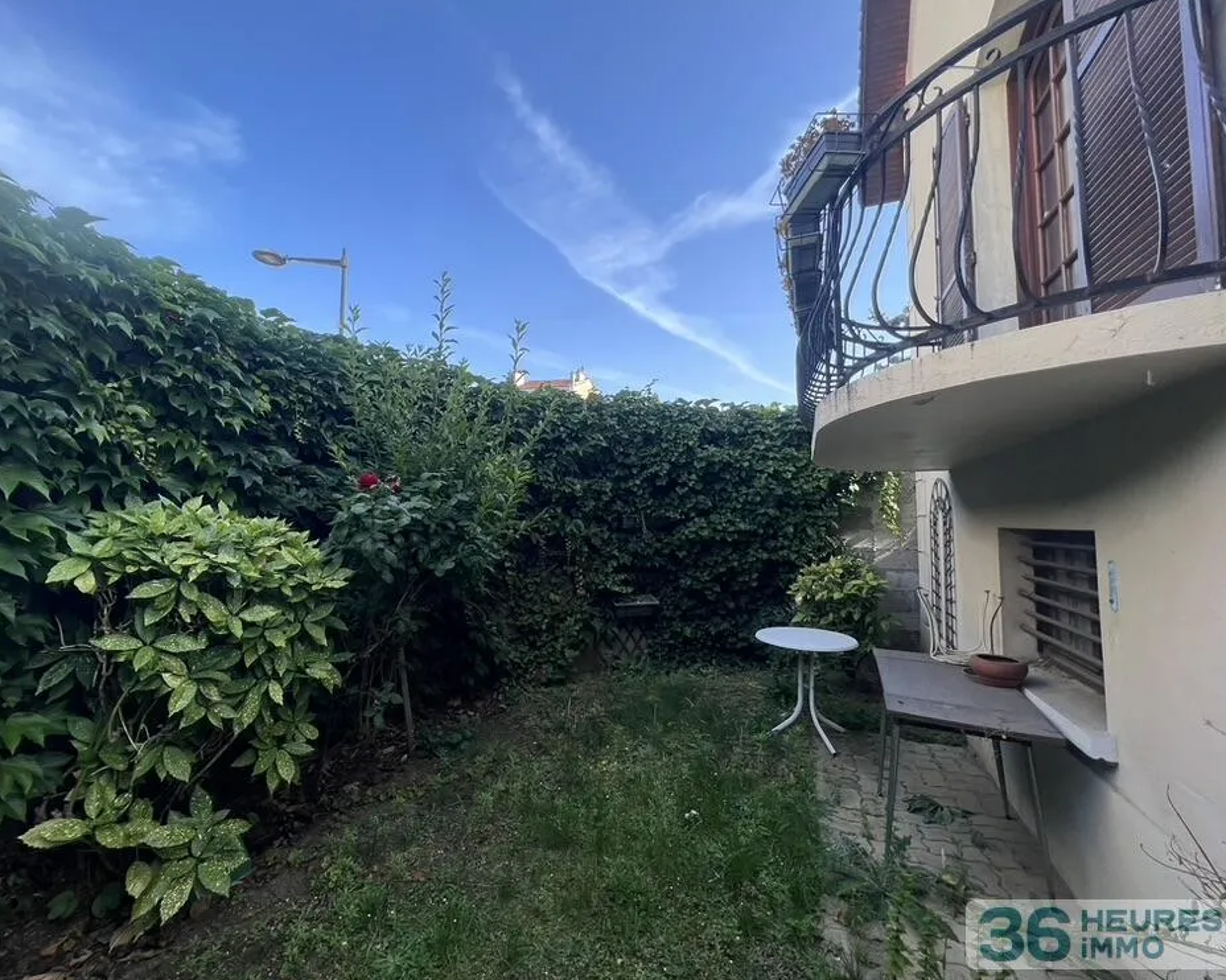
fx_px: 508
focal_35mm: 14
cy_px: 475
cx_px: 572
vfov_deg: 87.9
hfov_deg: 100.6
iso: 32
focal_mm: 1.57
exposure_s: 1/467
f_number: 1.8
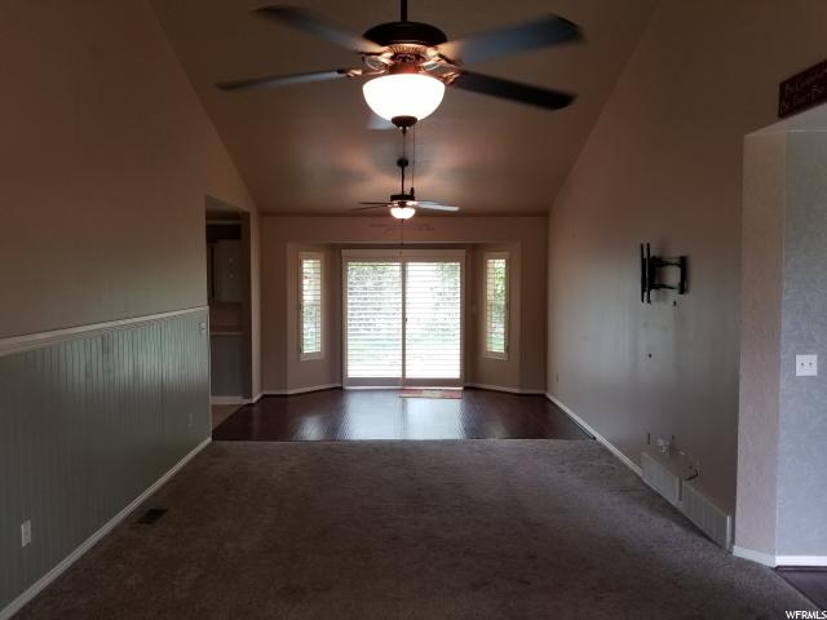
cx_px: 414
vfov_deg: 53.1
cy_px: 310
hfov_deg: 67.3
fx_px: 621
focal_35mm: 26
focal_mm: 4.25
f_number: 1.7
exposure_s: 1/60
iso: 80
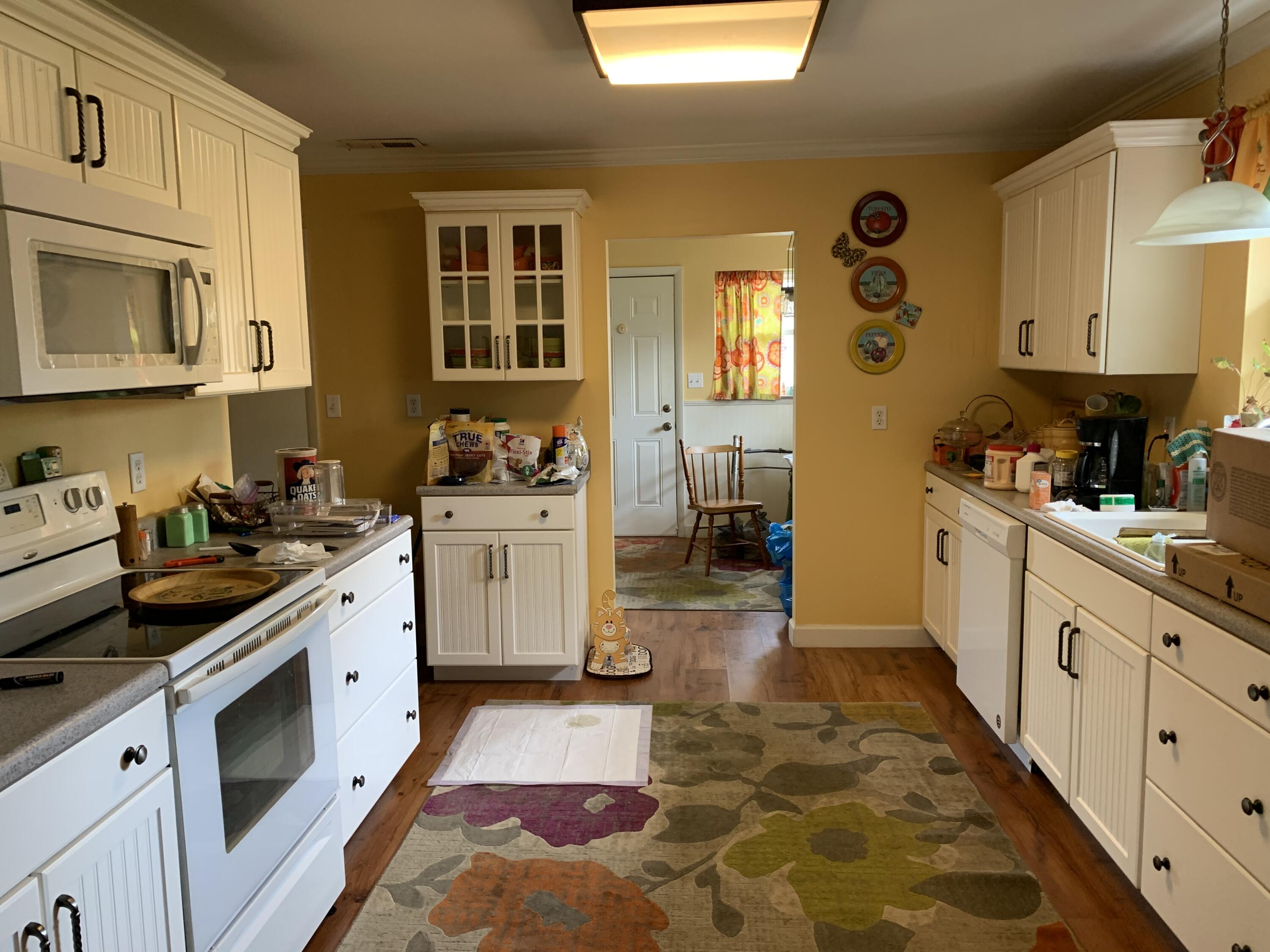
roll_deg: +1.2
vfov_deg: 53.1
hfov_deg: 67.3
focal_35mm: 26
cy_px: 476
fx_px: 954
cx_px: 635
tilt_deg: -7.5
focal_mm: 4.25
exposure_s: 1/60
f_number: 1.8
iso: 160
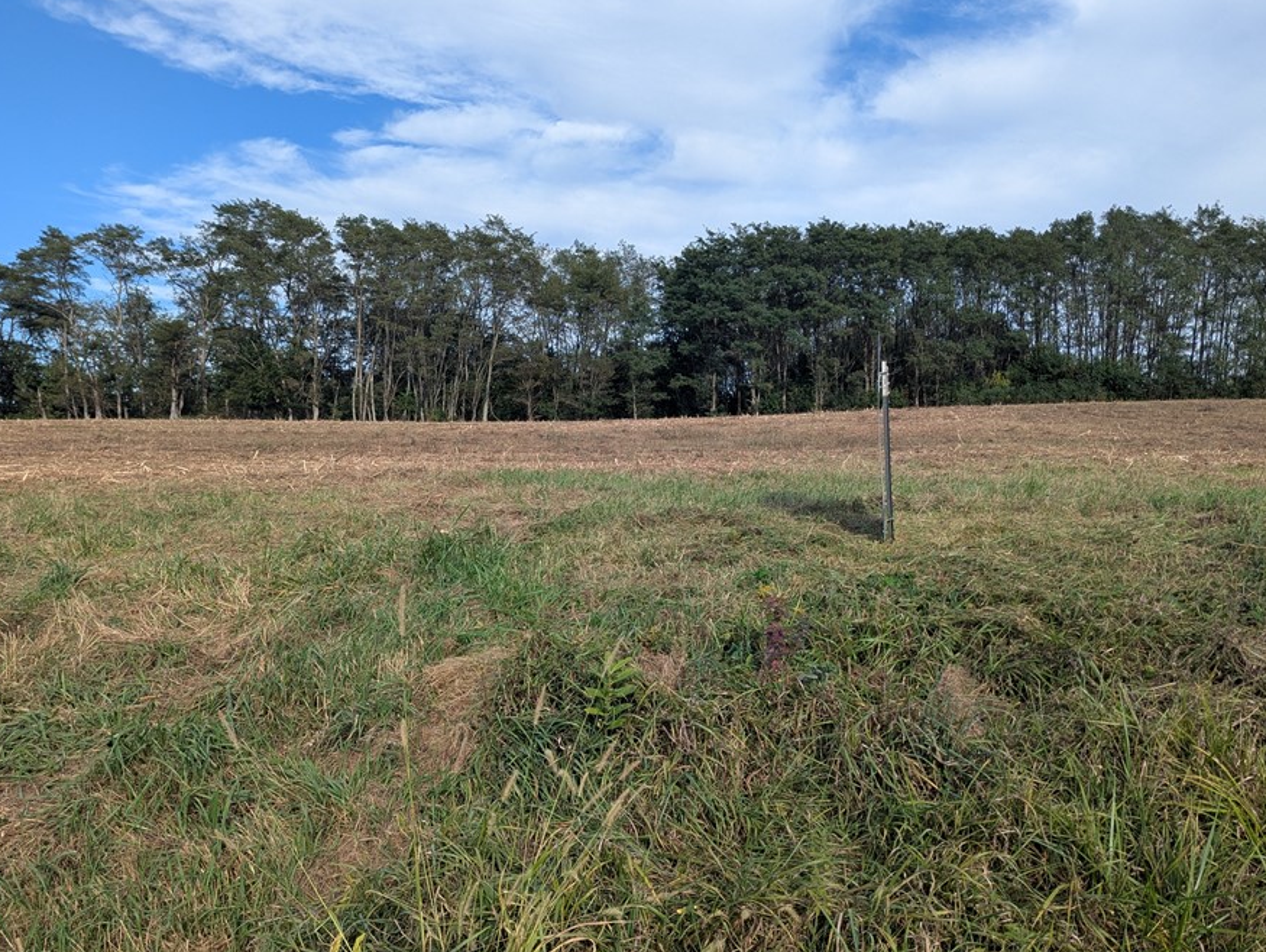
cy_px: 521
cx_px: 675
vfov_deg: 49.8
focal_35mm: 28
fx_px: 1025
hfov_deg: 63.3
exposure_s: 1/1618
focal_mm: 6.81
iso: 48
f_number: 1.85
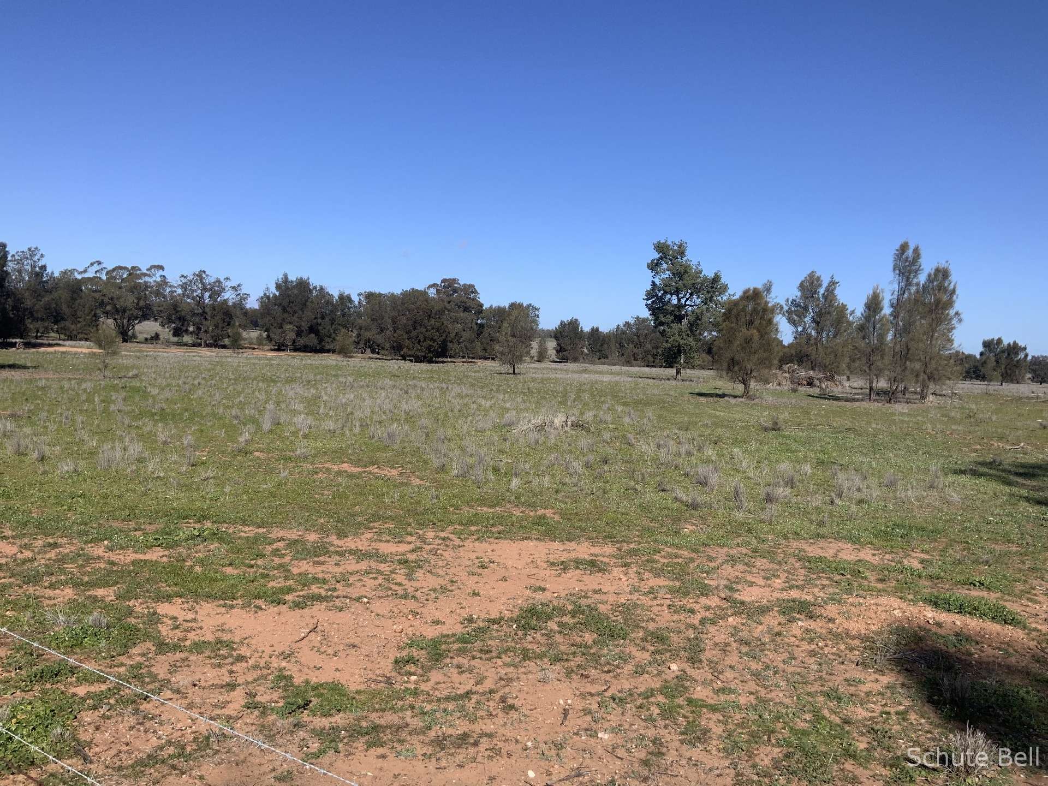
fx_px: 878
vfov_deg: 48.2
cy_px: 393
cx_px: 524
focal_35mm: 29
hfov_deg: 61.7
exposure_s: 1/2227
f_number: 1.8
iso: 16
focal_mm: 3
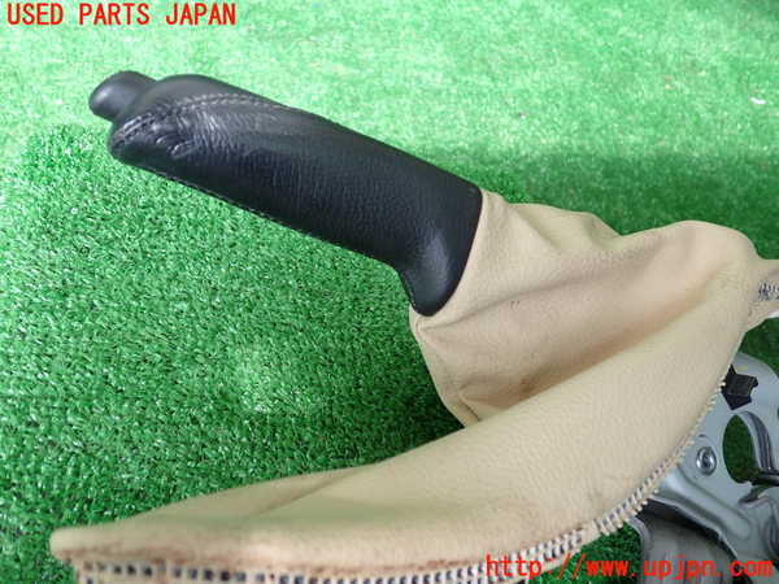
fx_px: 675
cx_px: 390
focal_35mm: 30
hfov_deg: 60.0
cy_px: 292
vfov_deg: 46.8
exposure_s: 1/80
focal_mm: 5.4
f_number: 2.3
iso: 200
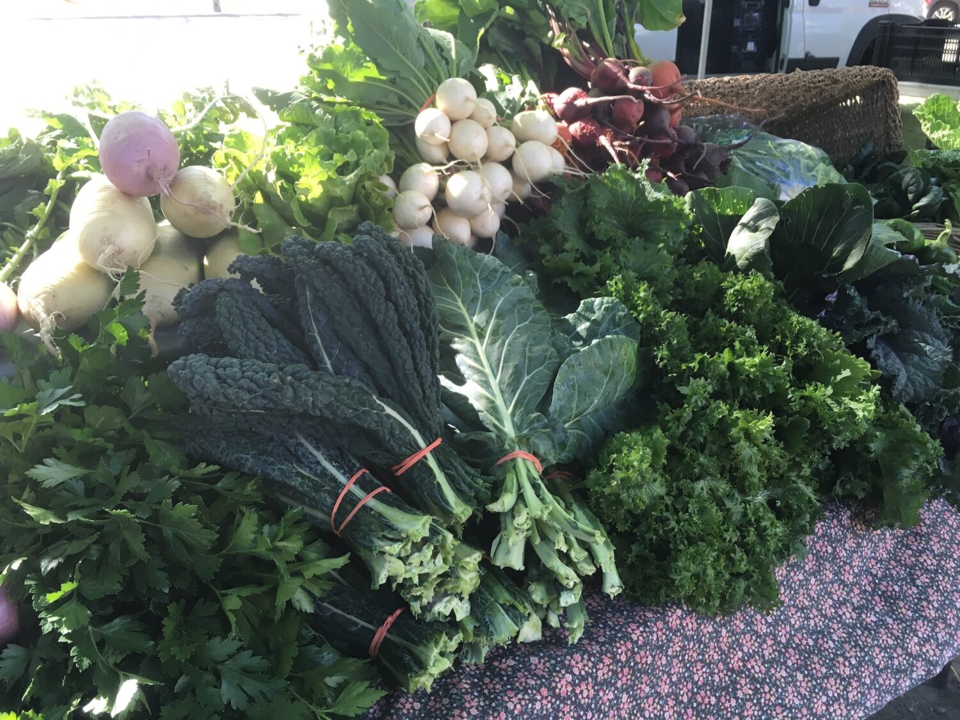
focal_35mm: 29
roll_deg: -0.2
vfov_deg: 48.2
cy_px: 360
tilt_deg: -28.0
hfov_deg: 61.7
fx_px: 804
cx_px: 480
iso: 25
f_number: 2.2
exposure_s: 1/40
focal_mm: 4.15
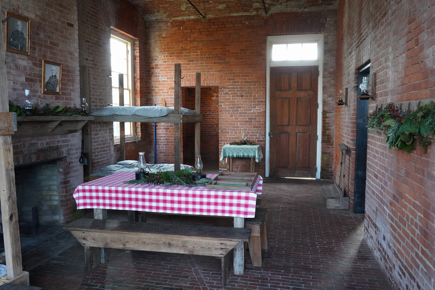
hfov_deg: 65.5
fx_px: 338
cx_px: 218
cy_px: 145
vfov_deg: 46.4
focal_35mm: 28
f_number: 10
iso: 4000
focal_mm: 28
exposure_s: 1/80
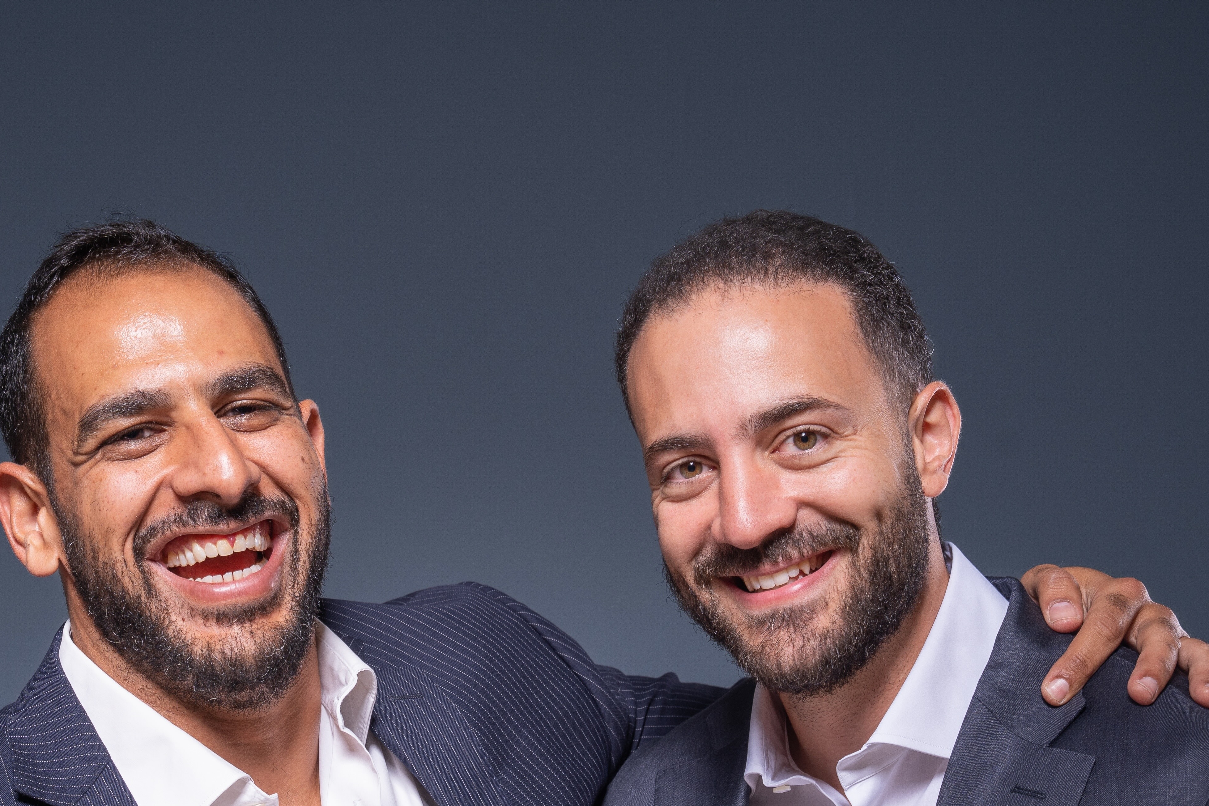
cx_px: 586
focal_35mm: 86
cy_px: 636
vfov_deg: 15.8
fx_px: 2888
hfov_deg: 23.6
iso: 100
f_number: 7.1
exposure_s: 1/160
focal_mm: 48
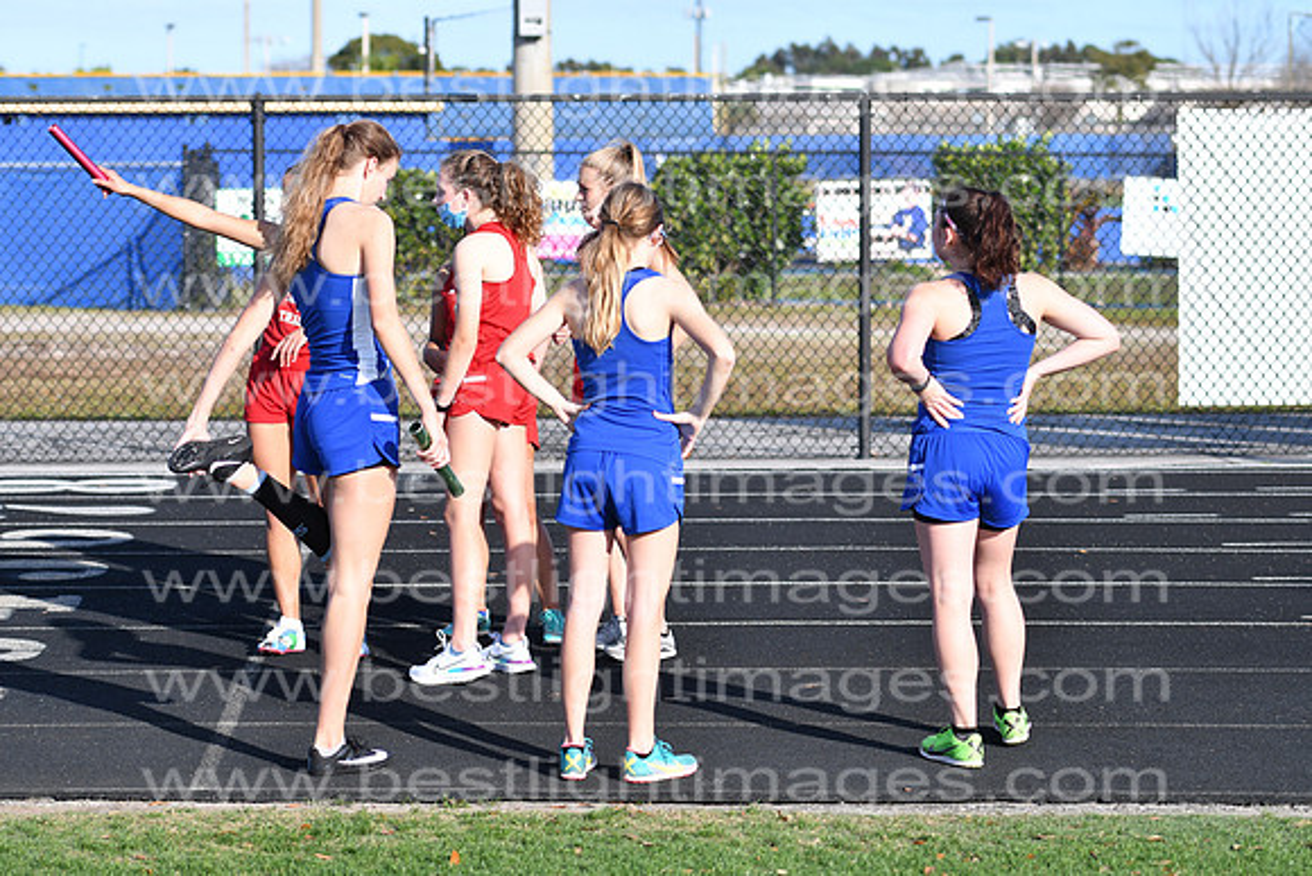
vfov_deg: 13.0
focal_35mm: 105
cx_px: 656
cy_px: 438
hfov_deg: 19.5
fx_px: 3827
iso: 250
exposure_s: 1/3200
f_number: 3.5
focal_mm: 70
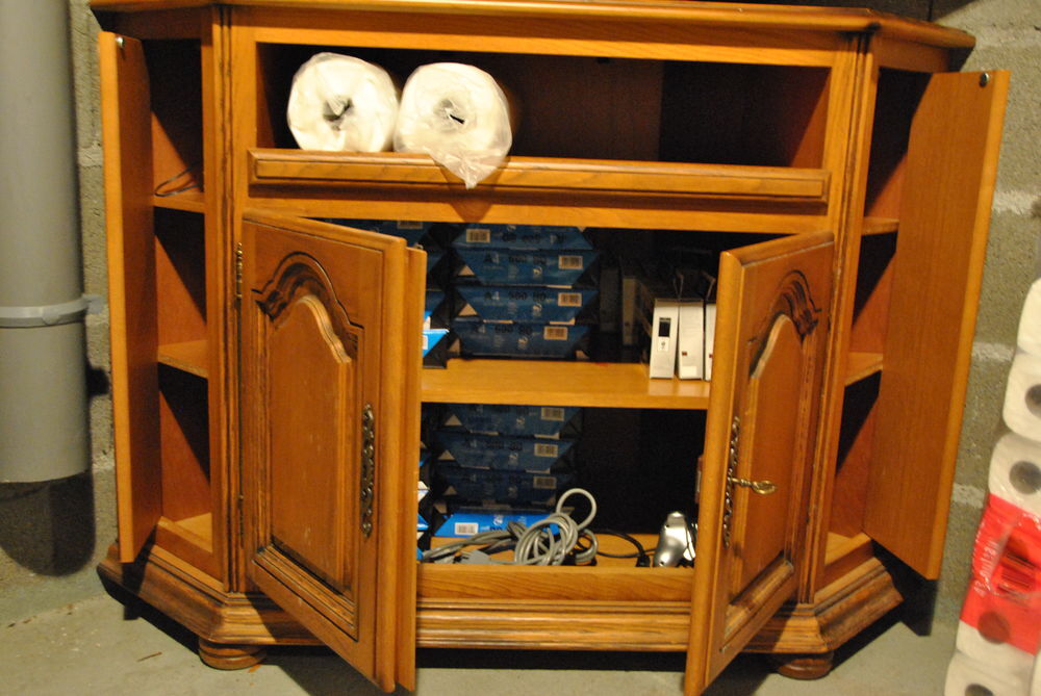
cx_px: 520
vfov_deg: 37.0
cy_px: 348
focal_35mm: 36
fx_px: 1042
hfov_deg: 53.1
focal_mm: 24
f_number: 3.8
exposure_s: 1/8
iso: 1600
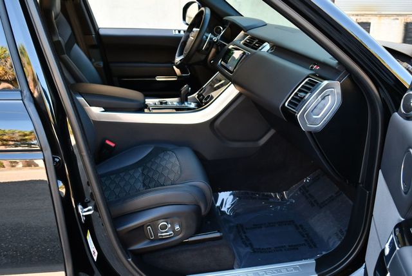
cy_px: 138
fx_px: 412
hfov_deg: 53.1
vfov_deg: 36.9
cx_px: 206
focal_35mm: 36
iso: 500
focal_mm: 18
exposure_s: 1/250
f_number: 3.5
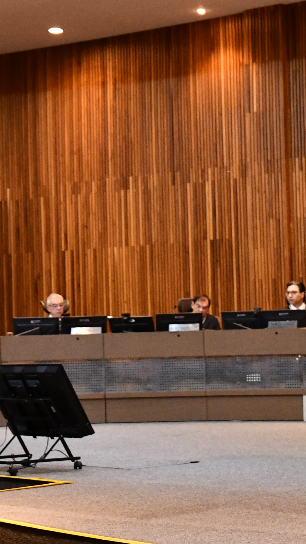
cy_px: 273
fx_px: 1384
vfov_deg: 22.2
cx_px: 346
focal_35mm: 96
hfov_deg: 12.4
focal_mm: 26
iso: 3200
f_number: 2.8
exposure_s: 1/125
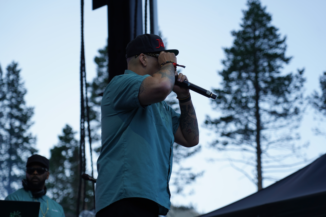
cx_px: 163
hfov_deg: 19.5
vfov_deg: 13.0
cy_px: 108
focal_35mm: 105
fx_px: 951
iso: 100
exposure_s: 1/160
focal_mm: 105
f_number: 4.5
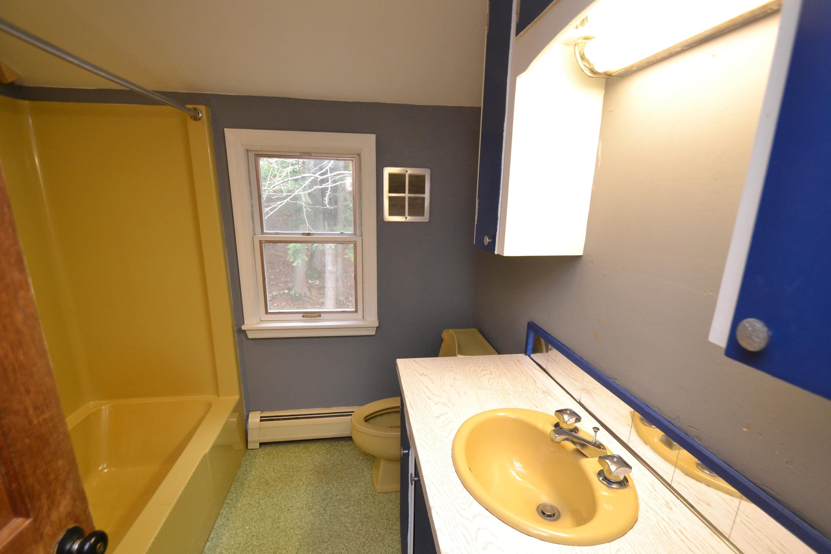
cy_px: 287
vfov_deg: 73.7
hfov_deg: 96.7
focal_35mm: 16
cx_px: 415
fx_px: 369
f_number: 3.5
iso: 1250
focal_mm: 10
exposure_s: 1/60
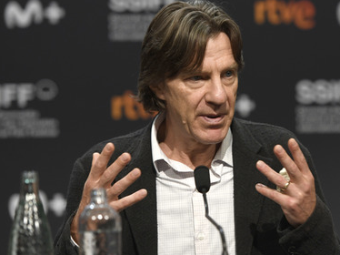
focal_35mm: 174
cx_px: 188
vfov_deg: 8.5
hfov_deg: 11.4
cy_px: 128
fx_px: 1708
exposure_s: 1/250
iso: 1000
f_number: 3.5
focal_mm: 150
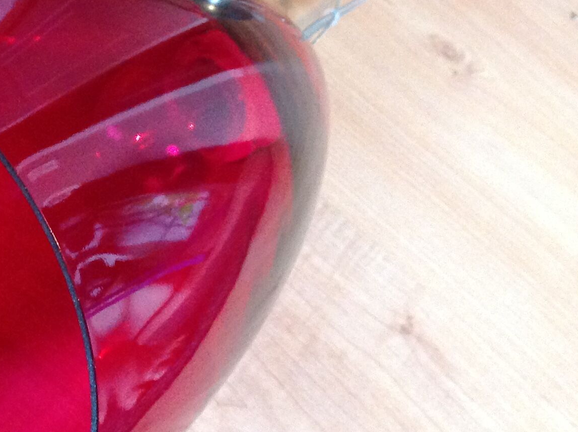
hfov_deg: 24.0
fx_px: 1317
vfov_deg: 18.6
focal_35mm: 79
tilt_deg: -53.1
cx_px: 44
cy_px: 196
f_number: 2.4
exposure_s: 1/15
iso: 400
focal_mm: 4.28
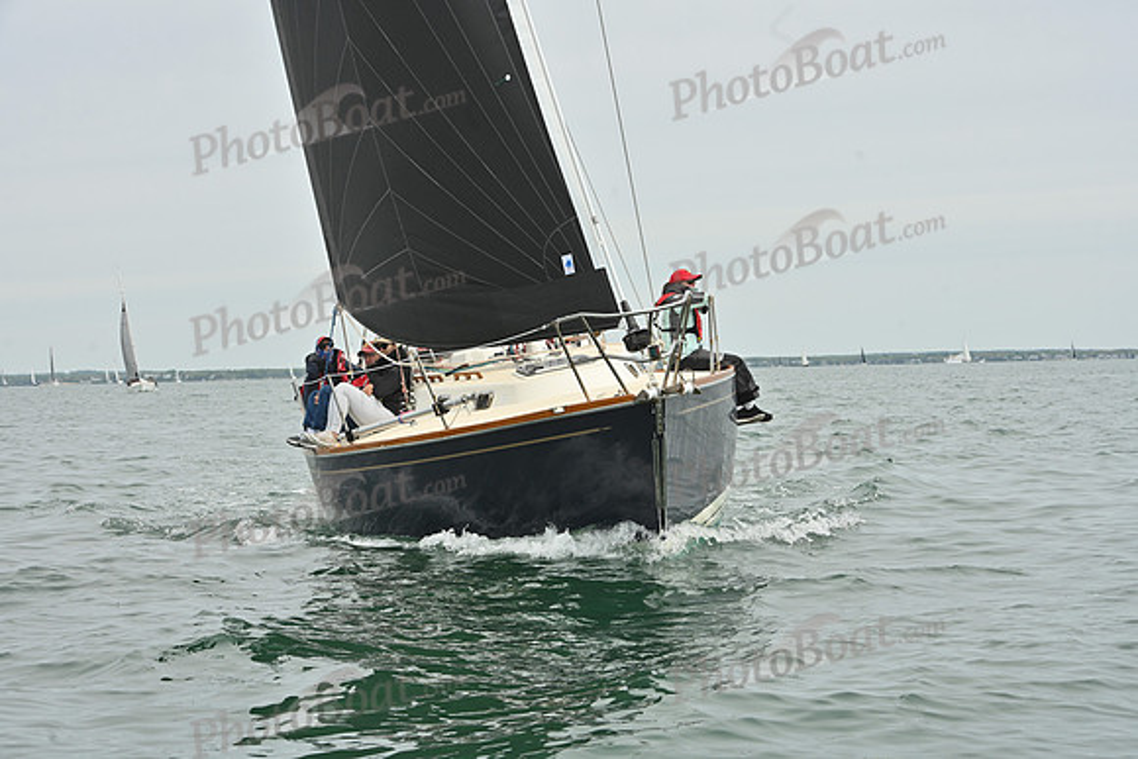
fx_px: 2593
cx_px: 569
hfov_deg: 24.8
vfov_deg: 16.7
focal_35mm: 82
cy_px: 380
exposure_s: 1/800
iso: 320
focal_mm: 82
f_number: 11
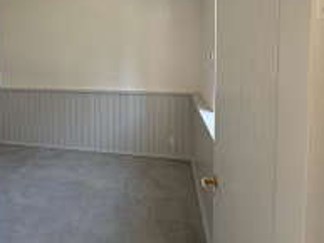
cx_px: 110
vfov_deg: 49.7
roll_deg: +0.9
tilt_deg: -2.8
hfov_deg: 63.7
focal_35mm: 27
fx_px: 253
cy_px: 65
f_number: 2.2
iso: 160
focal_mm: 2.22
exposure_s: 1/99
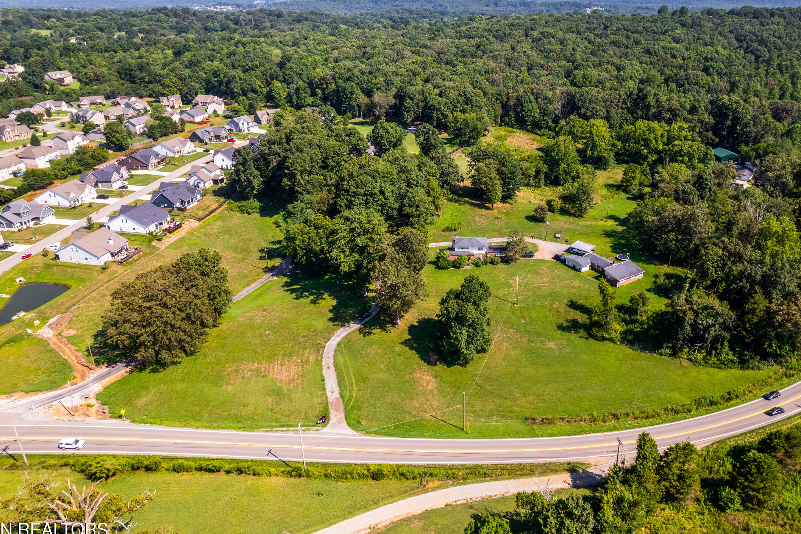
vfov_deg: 49.5
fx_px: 578
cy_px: 243
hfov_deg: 69.1
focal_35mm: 26
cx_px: 449
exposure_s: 1/120
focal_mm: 8.38
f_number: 2.8
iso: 120
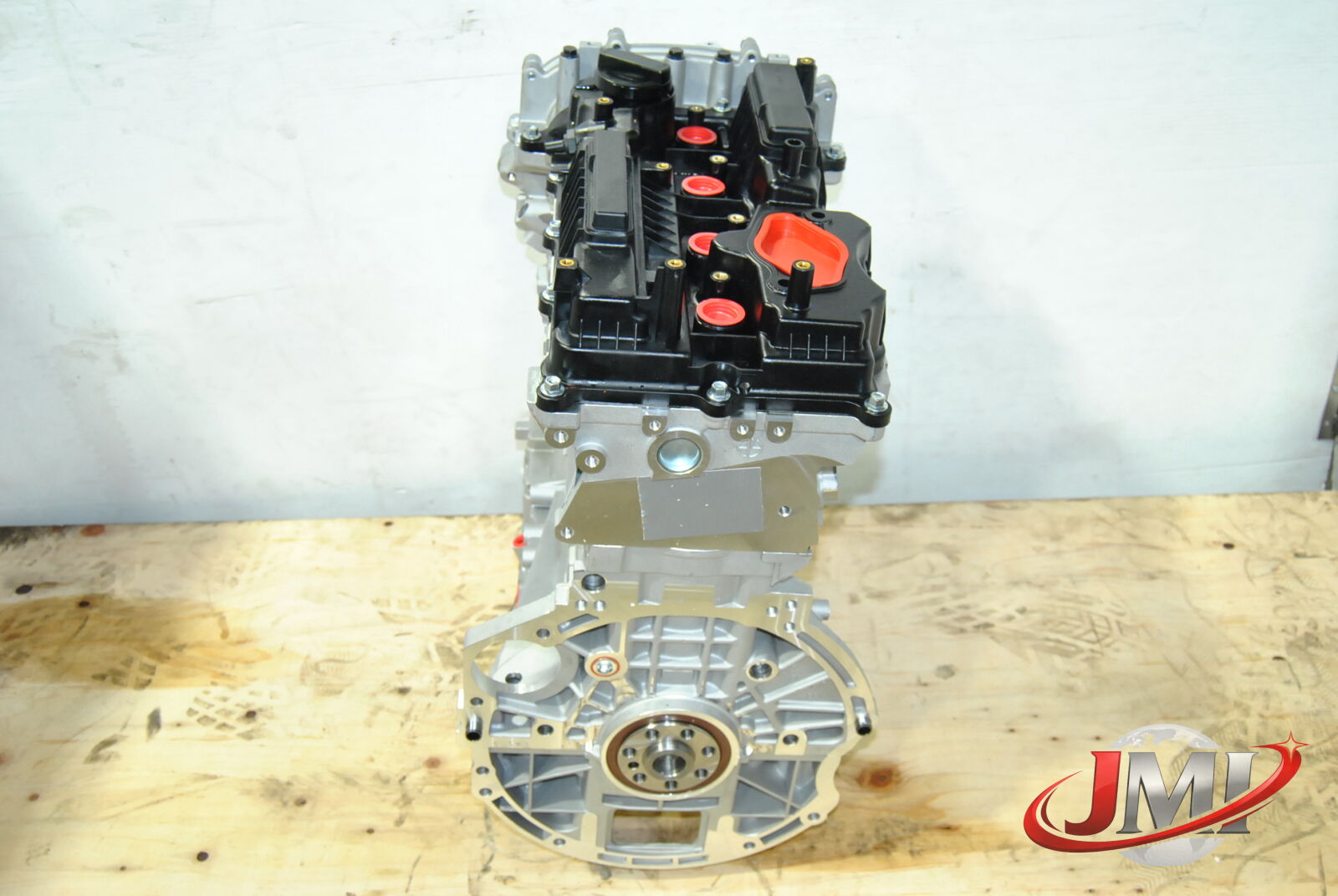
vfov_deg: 37.0
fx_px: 1340
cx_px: 669
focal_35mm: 36
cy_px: 448
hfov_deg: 53.1
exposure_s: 1/100
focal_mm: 24
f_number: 5
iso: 800
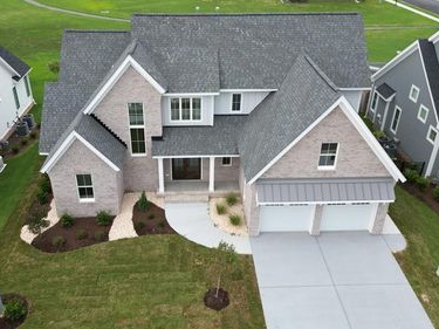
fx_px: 406
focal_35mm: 32
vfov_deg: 44.0
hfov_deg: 56.7
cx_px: 200
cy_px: 135
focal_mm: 6.72
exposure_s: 1/800
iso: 100
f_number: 1.7
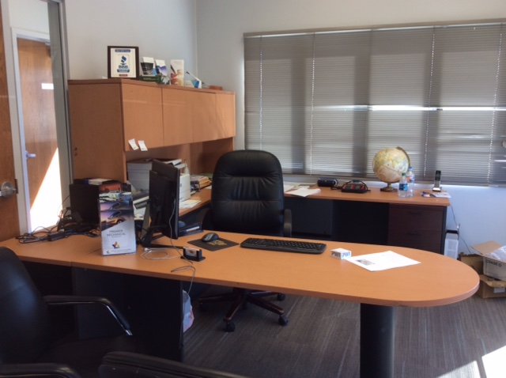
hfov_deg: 56.9
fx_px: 467
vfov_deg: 44.1
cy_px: 189
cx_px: 253
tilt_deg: -11.5
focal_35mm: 32
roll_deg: +0.3
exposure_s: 1/40
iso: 32
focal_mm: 3.3
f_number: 2.4
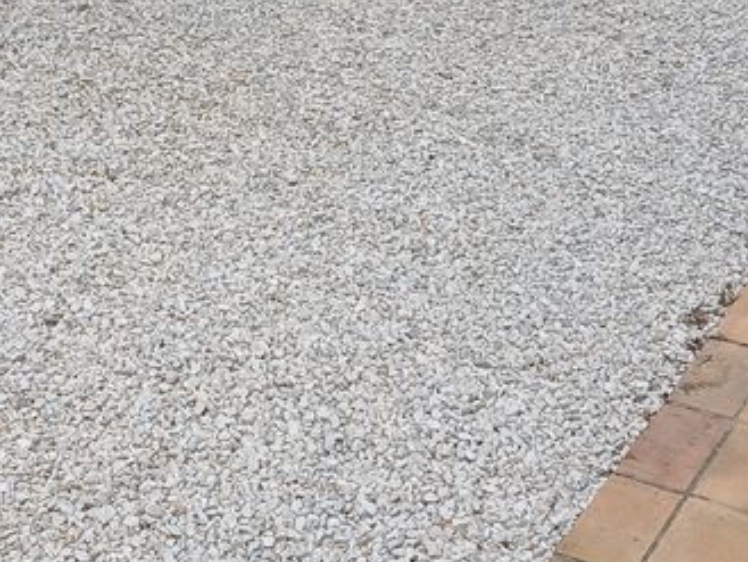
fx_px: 1708
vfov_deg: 18.7
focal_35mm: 79
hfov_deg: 24.6
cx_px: 289
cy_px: 223
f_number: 1.8
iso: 25
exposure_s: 1/100
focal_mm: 3.98
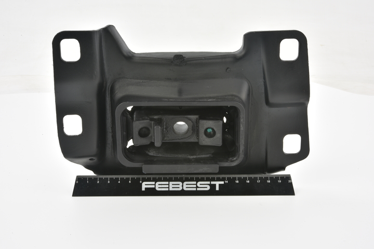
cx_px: 187
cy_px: 124
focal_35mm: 60
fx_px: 623
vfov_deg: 22.6
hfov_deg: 33.4
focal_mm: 60
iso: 64
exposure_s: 1/2
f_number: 29
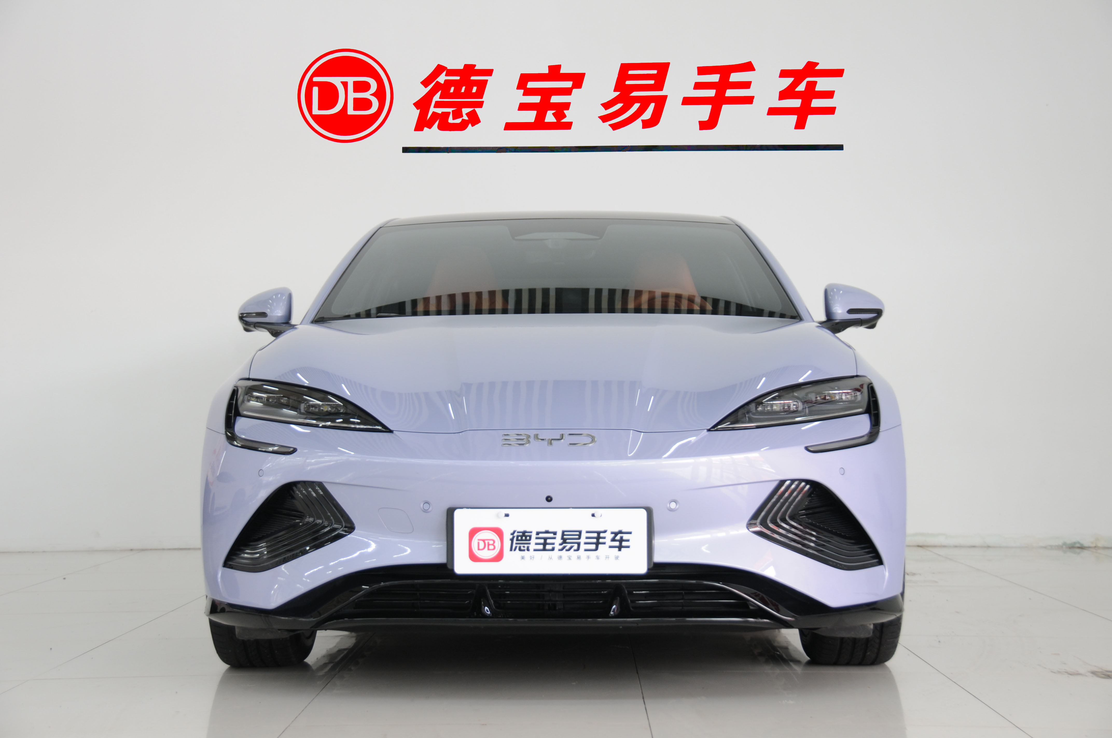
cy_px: 369
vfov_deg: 23.7
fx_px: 1759
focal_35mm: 57
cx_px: 556
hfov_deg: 35.1
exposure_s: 1/15
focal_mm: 38
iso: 200
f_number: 4.8
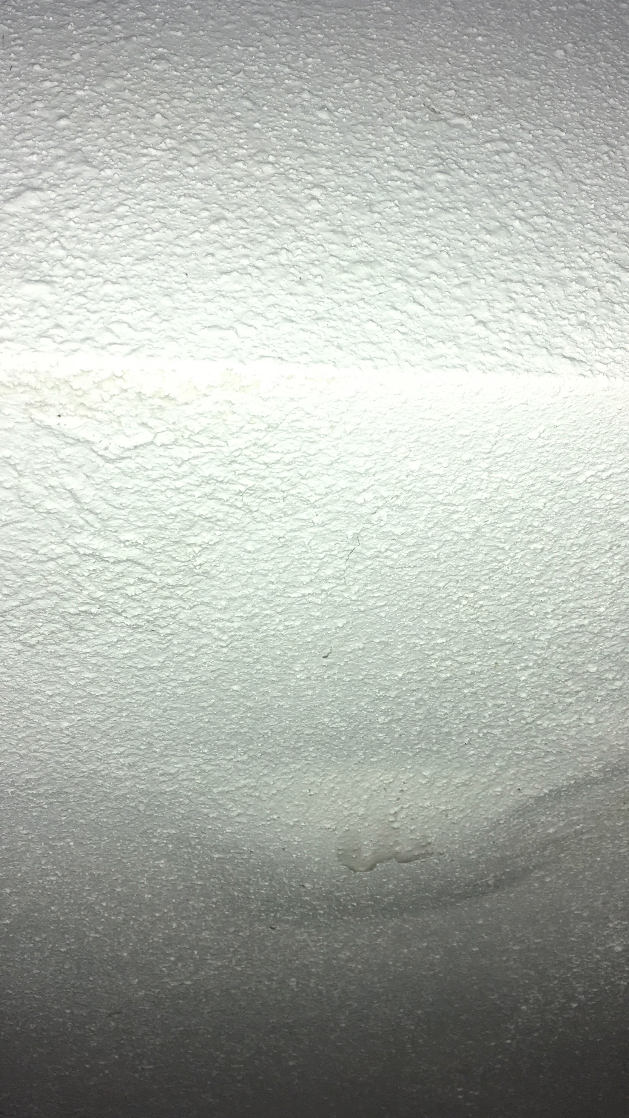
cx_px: 345
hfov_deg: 27.7
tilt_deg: +37.9
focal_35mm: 43
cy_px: 559
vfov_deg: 47.4
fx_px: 1275
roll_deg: +6.4
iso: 25
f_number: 2.2
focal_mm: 4.15
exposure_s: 1/45
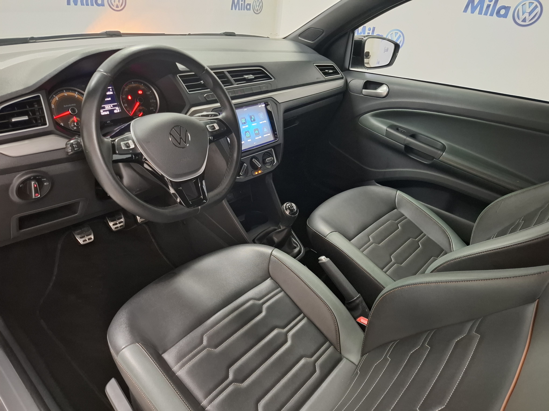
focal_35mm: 23
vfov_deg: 58.9
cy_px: 206
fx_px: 365
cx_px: 274
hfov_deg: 73.9
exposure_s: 1/20
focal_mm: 5.54
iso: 800
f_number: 1.8
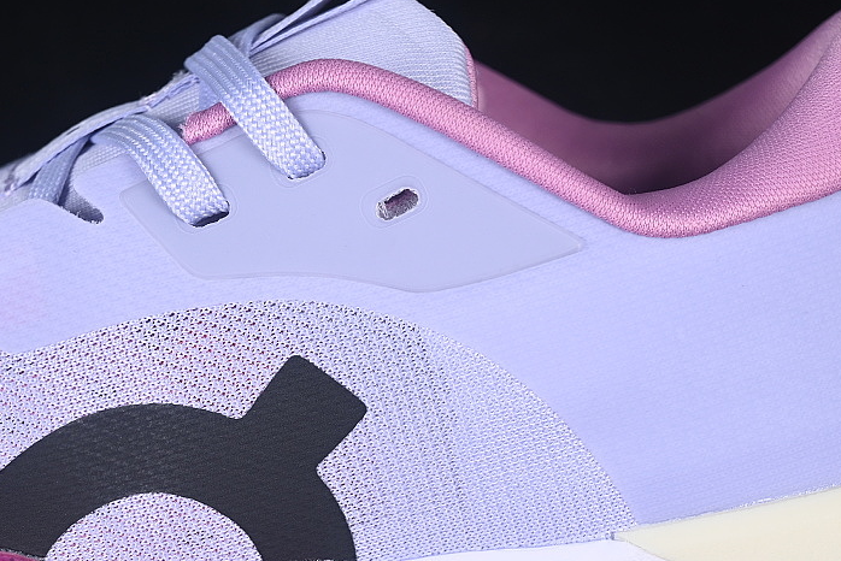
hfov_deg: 17.6
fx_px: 2711
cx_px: 313
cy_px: 418
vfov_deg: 11.8
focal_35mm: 116
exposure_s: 1/80
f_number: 7.1
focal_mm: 50
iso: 160
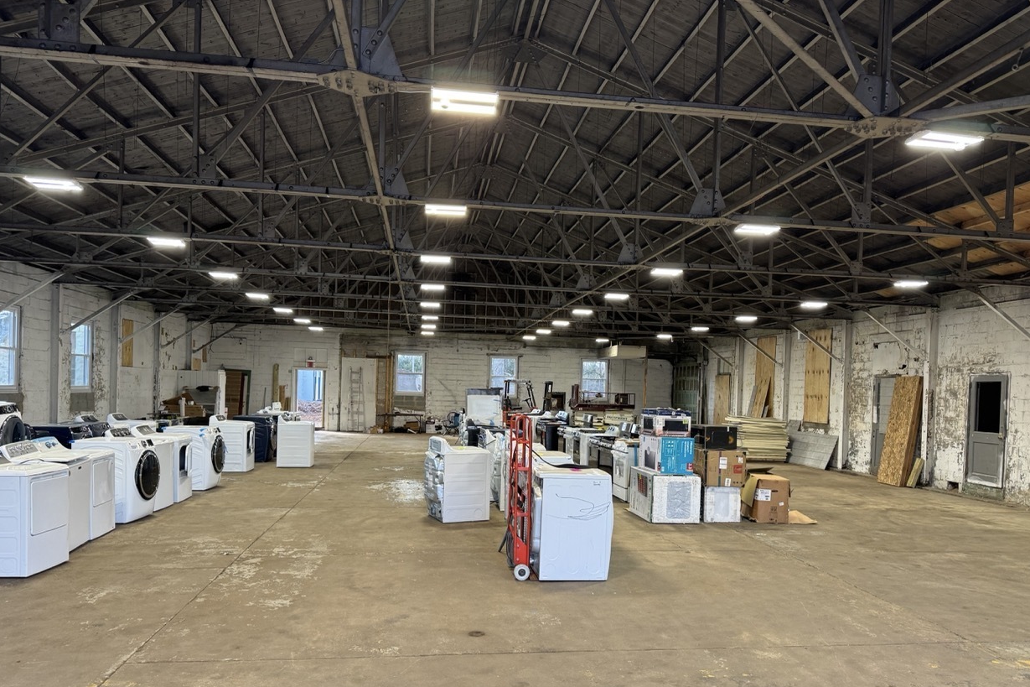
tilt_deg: -1.2
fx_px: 744
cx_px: 529
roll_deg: -1.7
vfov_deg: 49.3
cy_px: 399
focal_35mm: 26
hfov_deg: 69.4
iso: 100
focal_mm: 6.76
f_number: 1.78
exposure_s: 1/121
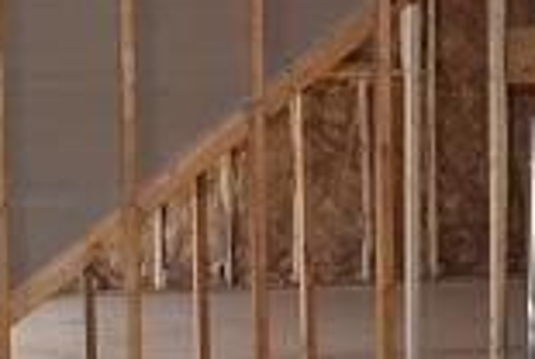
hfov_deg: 14.5
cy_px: 299
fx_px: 2070
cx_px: 528
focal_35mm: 139
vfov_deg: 9.9
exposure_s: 1/125
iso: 800
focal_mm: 18
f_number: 5.6
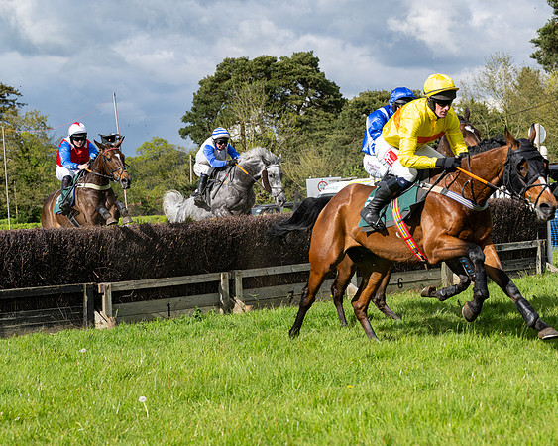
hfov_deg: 22.3
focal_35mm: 86
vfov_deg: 17.9
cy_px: 229
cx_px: 286
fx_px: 1417
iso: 400
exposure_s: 1/3200
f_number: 5
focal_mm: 70
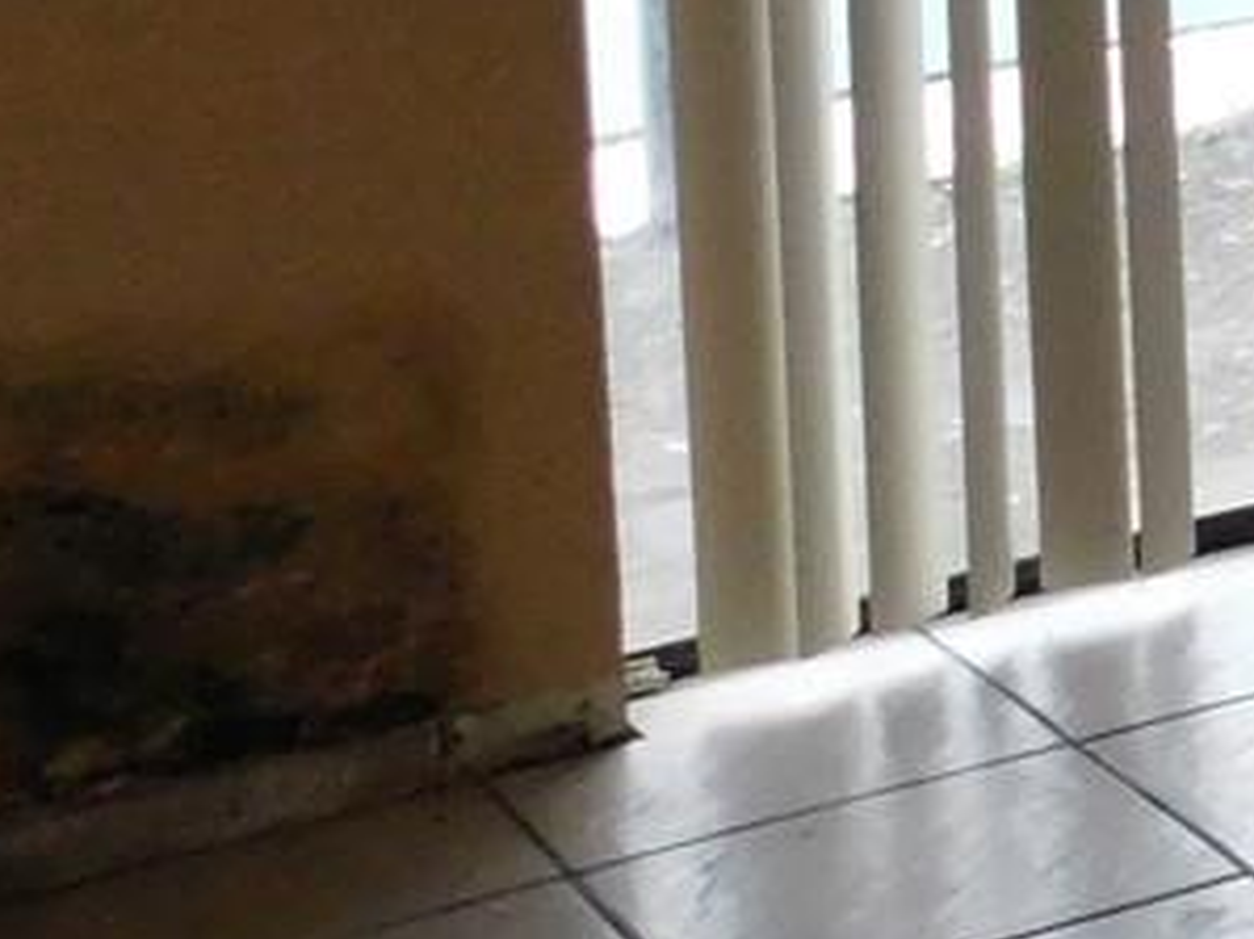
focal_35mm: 123
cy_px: -788
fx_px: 4454
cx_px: 3066
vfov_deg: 11.2
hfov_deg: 12.4
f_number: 3
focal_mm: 4
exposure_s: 1/30
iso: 400
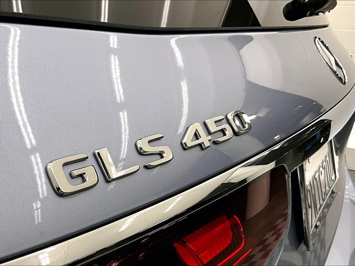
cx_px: 178
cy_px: 133
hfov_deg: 61.7
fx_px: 297
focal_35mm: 29
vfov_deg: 48.2
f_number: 1.8
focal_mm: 3
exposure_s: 1/60
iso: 32
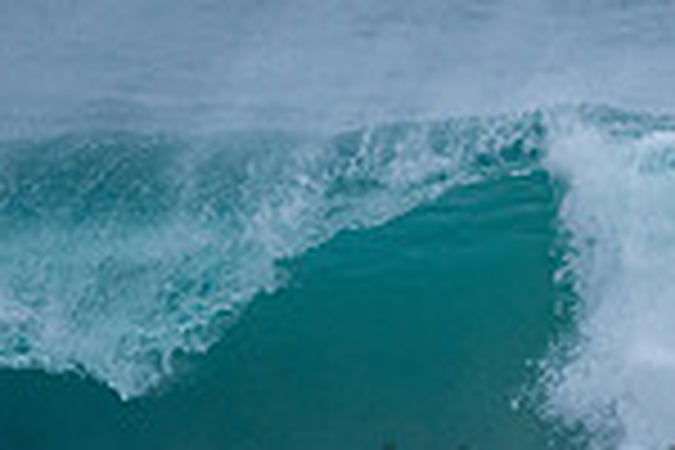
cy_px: 475
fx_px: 36166
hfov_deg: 1.1
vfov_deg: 0.7
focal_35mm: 1929
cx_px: 846
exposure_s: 1/1000
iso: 220
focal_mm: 500
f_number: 5.6
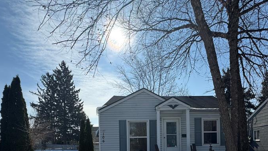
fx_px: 163
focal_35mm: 23
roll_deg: +1.1
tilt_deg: -0.3
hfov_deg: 77.7
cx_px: 161
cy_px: 145
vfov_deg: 43.6
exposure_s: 1/1927
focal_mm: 2.22
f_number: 2.2
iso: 50
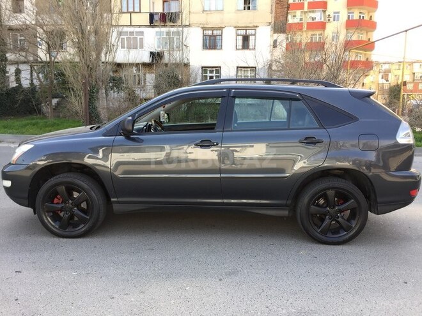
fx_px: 354
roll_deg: -2.0
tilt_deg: -10.1
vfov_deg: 48.2
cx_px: 211
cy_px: 158
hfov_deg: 61.7
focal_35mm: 29
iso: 32
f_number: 2.2
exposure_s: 1/175
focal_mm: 4.15
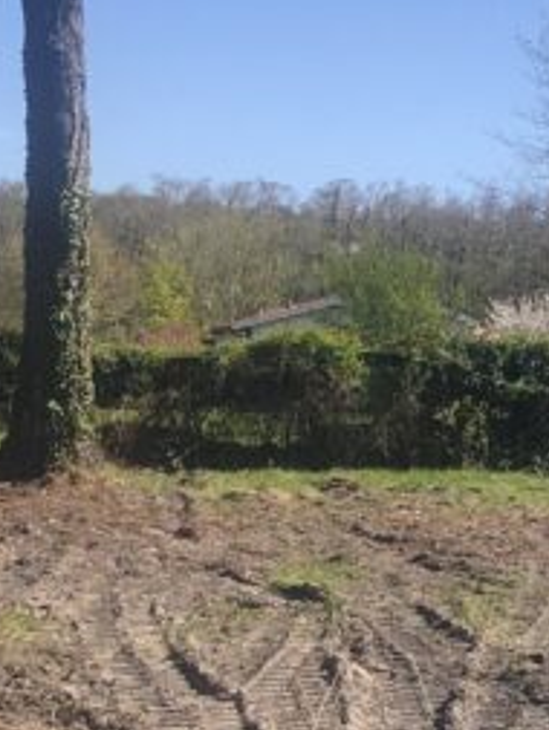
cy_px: 231
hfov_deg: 14.1
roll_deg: -1.3
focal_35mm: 103
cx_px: 592
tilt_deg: +3.3
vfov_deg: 19.0
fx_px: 2176
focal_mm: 3.99
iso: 20
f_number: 1.8
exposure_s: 1/1453
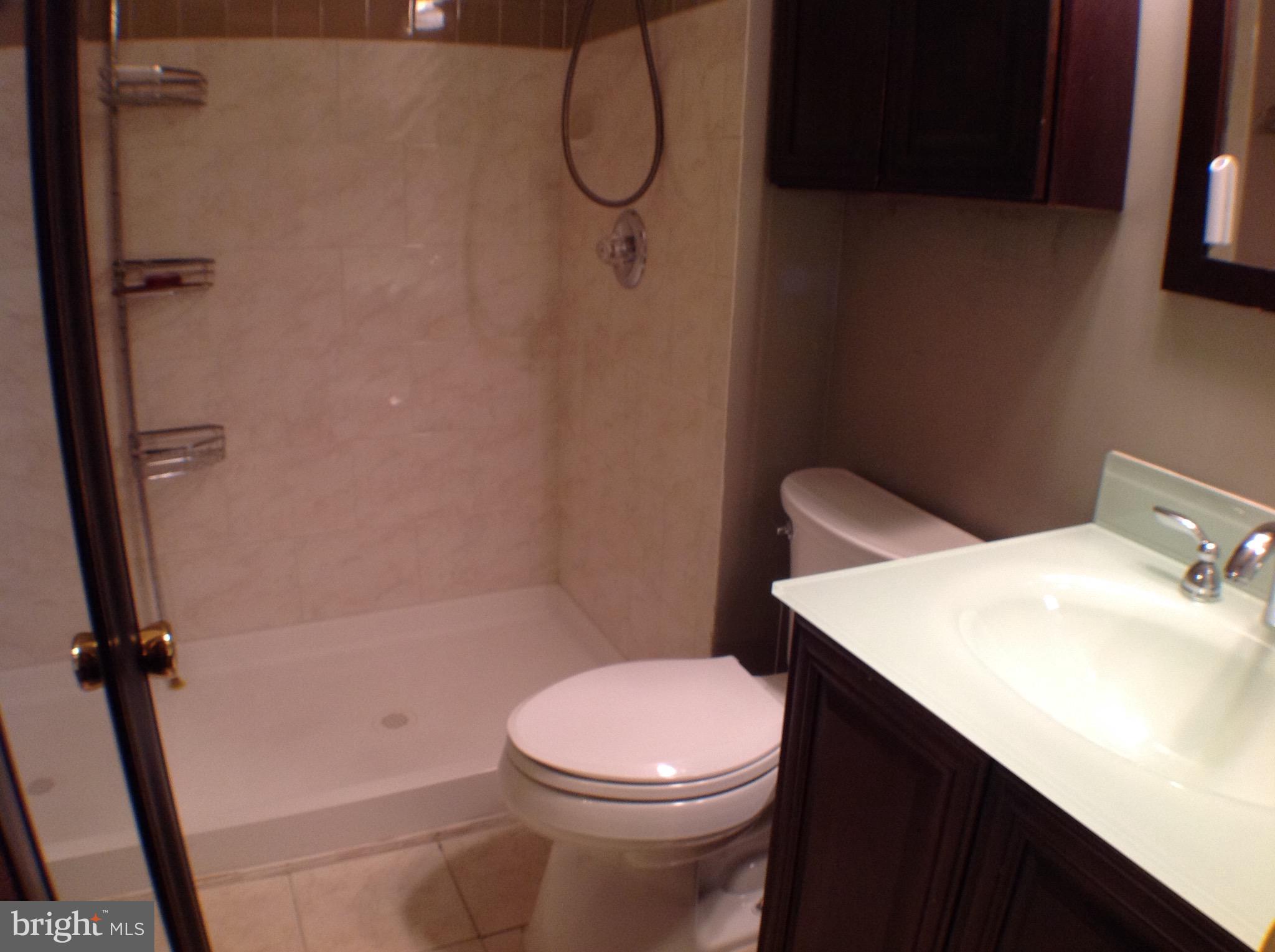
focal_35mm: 35
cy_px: 476
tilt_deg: -20.2
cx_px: 638
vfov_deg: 40.6
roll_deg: -2.4
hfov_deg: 52.7
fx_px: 1287
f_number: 2.4
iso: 100
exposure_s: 1/15
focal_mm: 4.28
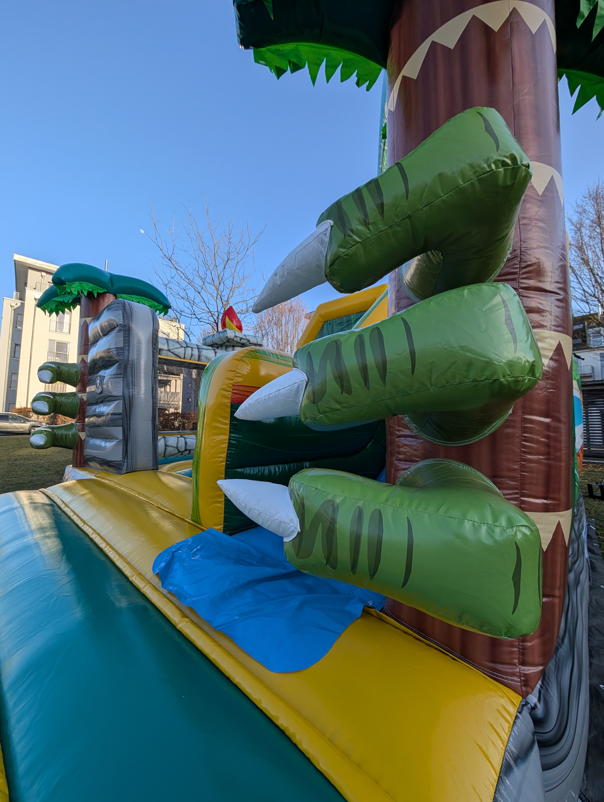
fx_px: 278
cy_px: 401
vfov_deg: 110.5
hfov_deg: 94.6
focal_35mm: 12
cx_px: 302
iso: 52
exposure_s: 1/1672
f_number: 1.7
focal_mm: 2.02
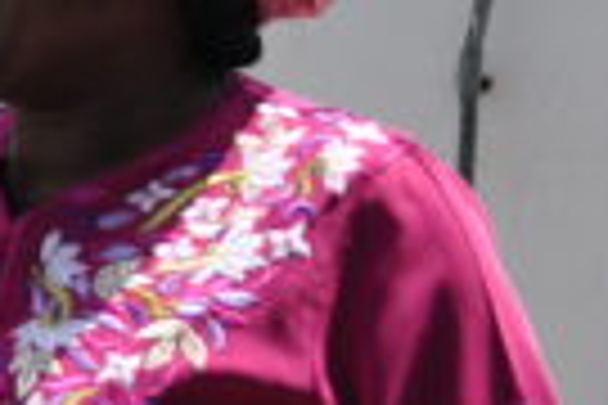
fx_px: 3158
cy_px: 248
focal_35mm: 187
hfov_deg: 9.7
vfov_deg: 7.3
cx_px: -838
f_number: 5
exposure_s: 1/1250
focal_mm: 22
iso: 400
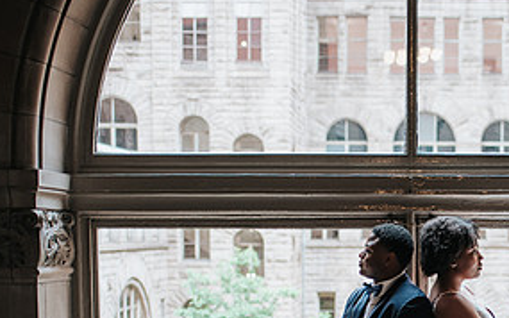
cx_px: 457
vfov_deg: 15.9
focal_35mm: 80
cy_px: 335
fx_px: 1110
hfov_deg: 25.1
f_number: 2.2
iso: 250
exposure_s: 1/125
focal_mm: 35
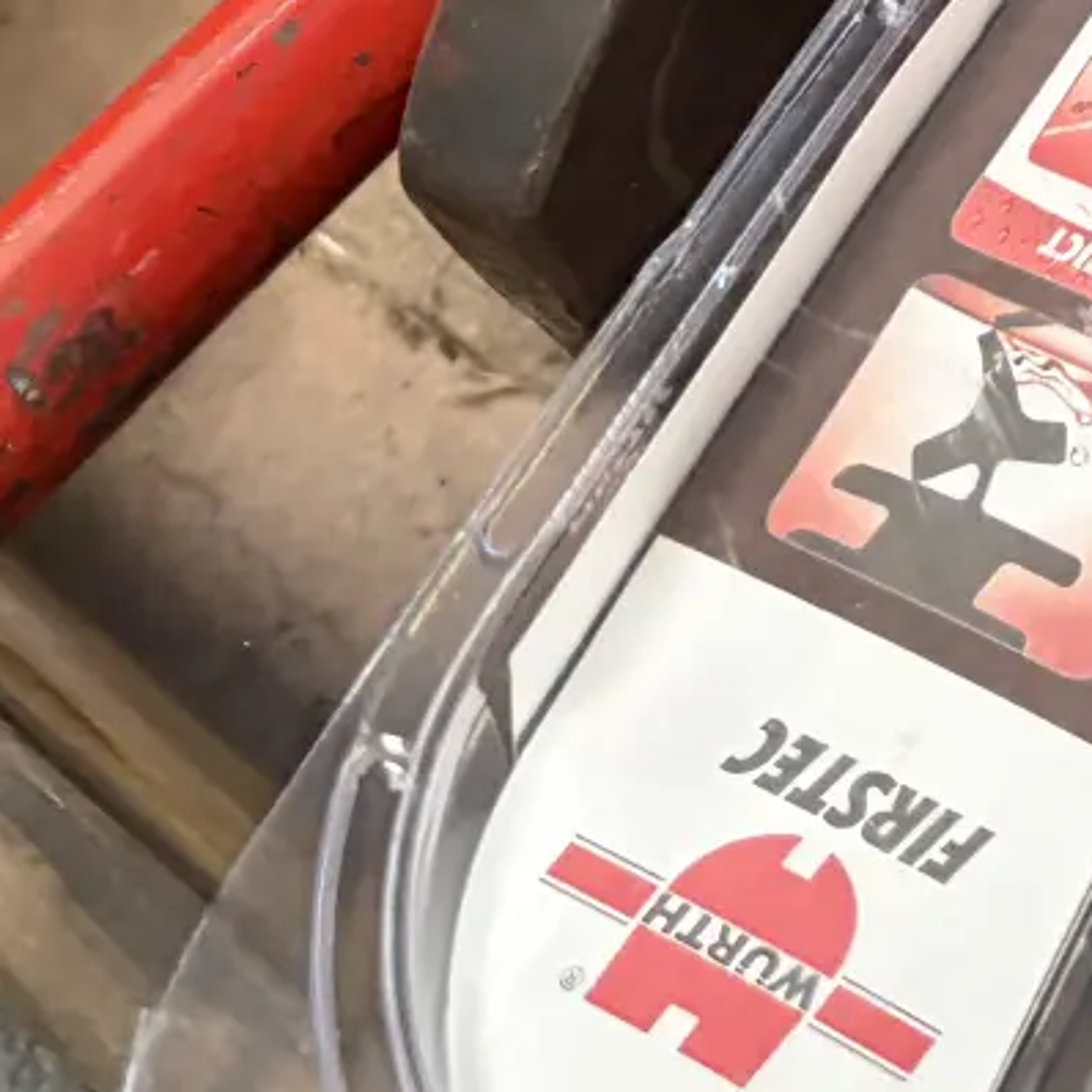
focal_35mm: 111
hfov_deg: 14.6
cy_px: -609
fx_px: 3962
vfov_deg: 14.5
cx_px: 1624
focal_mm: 5.96
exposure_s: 1/60
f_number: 1.6
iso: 250
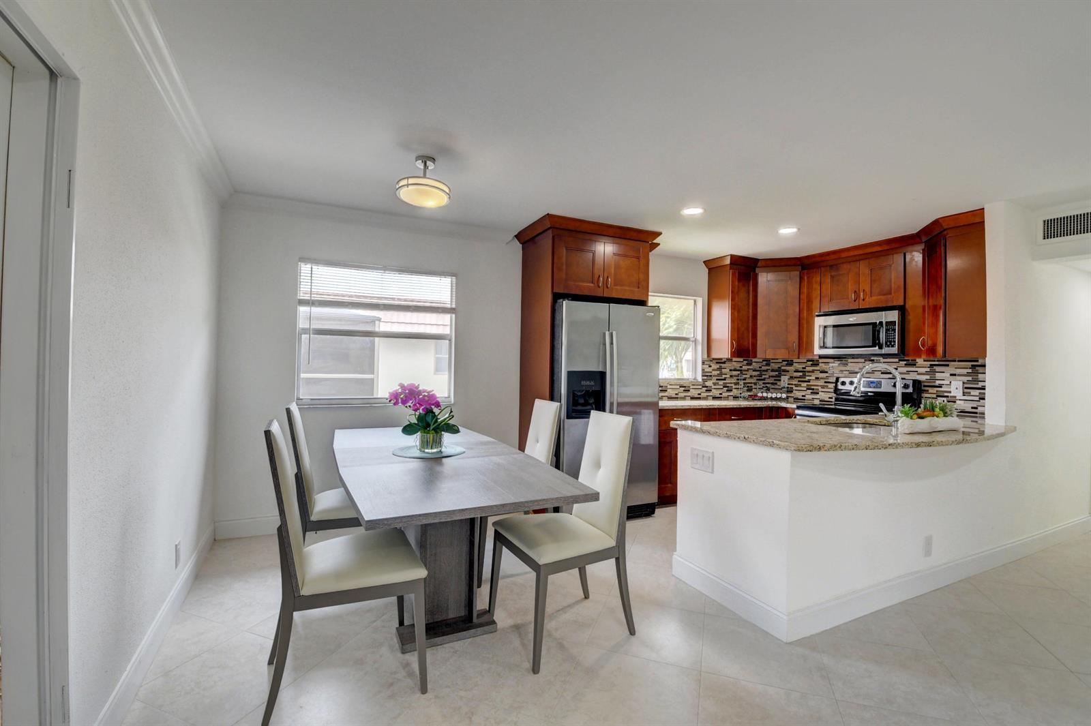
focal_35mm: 15
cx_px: 546
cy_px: 363
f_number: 8
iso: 640
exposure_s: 1/60
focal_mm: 10
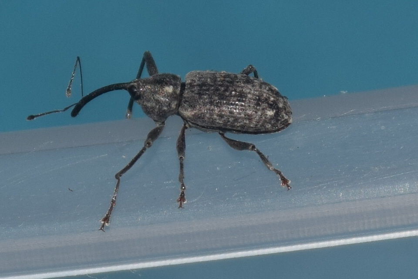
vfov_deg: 6.5
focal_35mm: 210
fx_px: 2438
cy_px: 140
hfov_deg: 9.8
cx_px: 209
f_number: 8
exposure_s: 1/60
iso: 100
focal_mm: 140
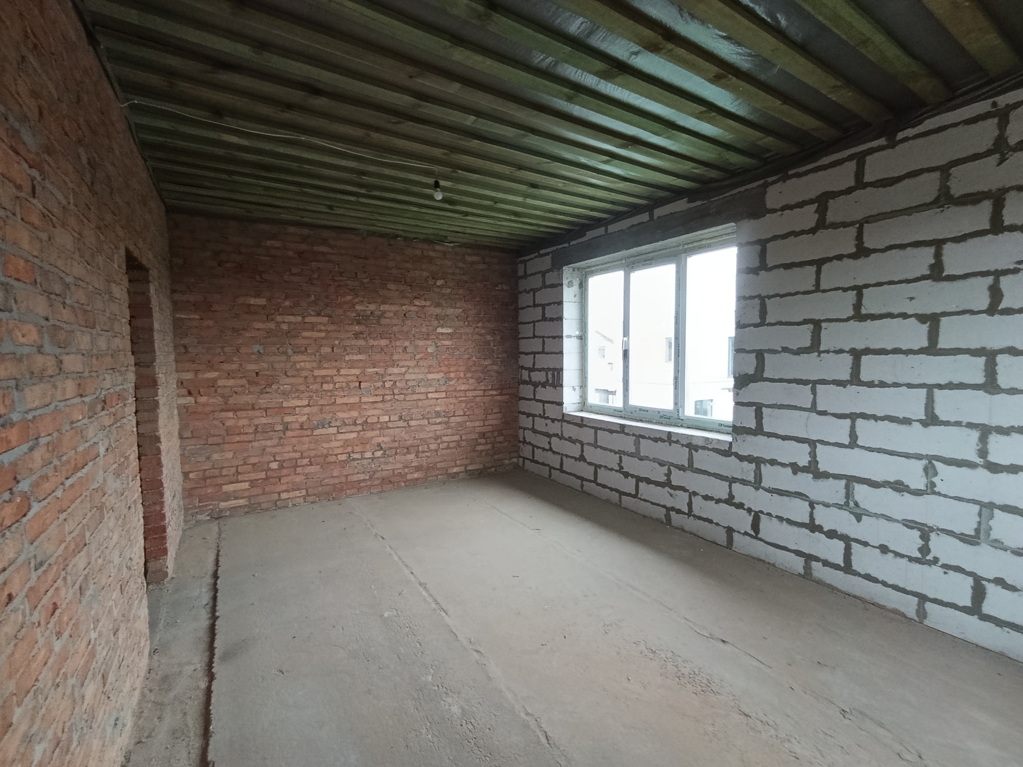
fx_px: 473
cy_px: 384
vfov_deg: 78.1
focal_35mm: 16
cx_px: 512
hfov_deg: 94.5
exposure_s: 1/50
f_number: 2.2
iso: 332
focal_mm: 1.65
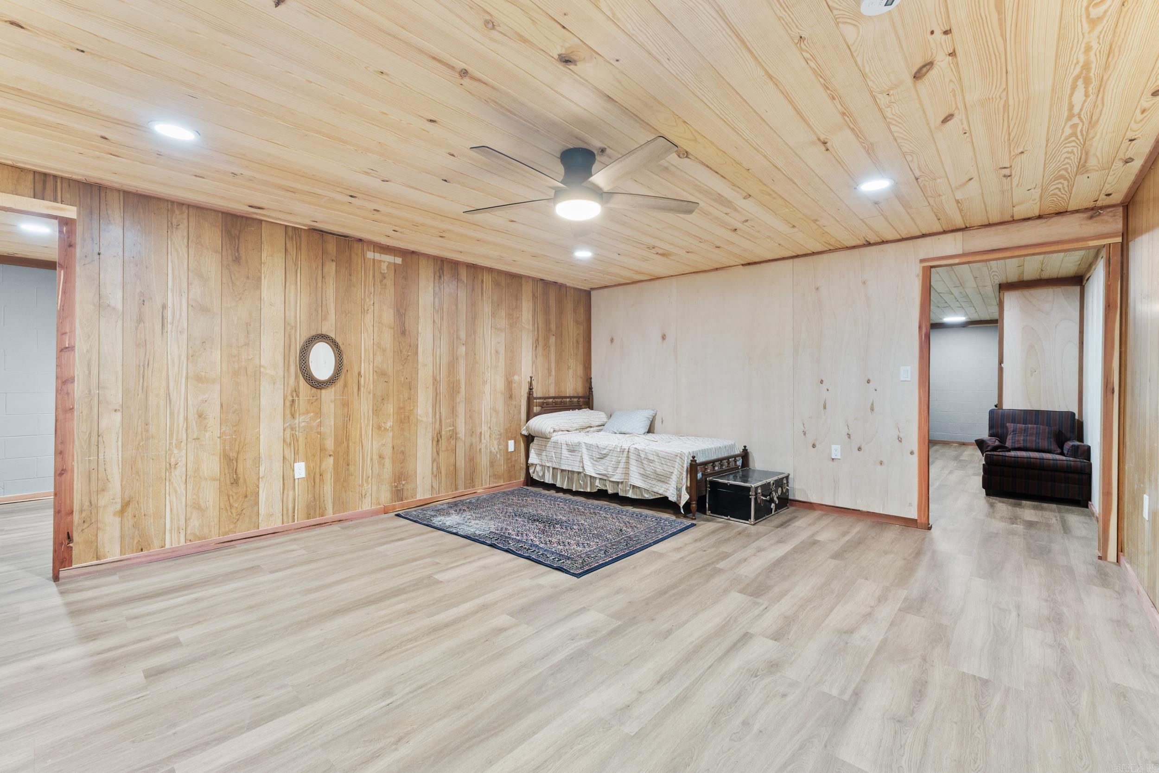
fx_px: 483
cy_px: 386
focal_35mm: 15
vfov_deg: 77.3
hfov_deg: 100.4
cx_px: 580
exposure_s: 2
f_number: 9
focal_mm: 10
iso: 160
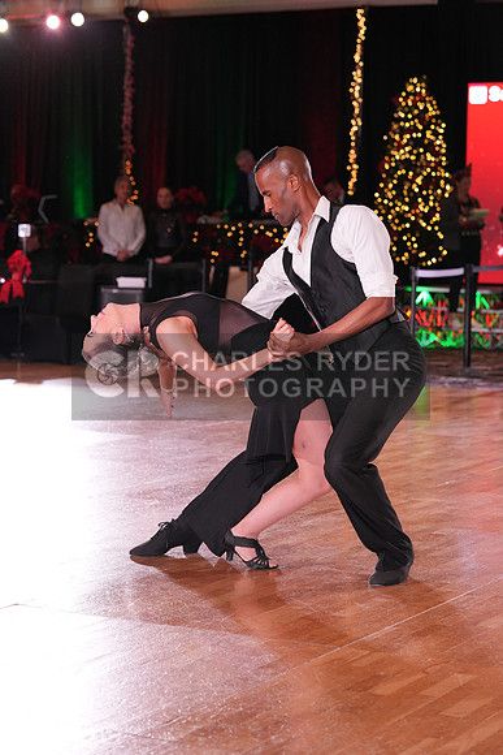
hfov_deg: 15.9
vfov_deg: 23.6
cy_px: 378
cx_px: 252
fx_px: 1801
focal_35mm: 86
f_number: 4.5
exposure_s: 1/200
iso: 2000
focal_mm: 86
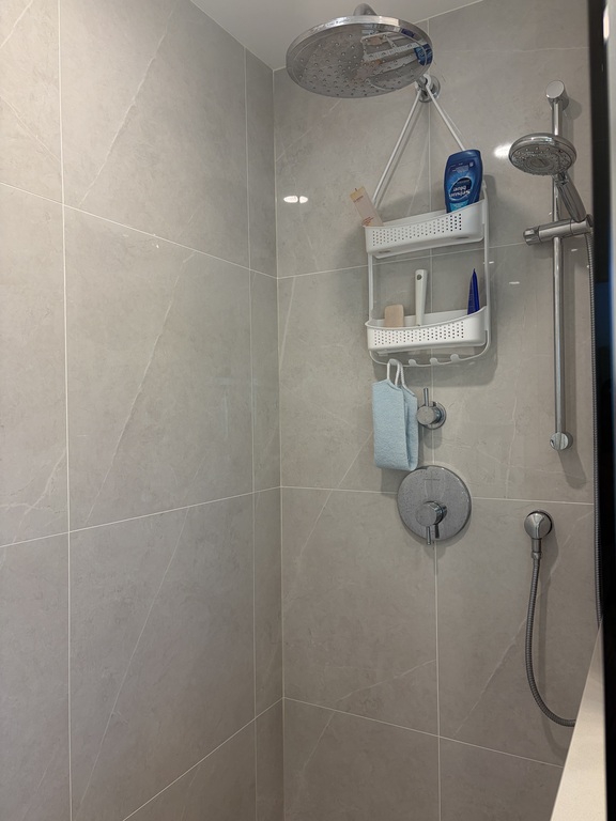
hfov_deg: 53.1
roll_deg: +1.0
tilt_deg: +1.2
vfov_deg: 67.3
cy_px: 410
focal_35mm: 26
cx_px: 308
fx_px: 617
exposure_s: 1/120
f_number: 1.6
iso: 80
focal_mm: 5.96
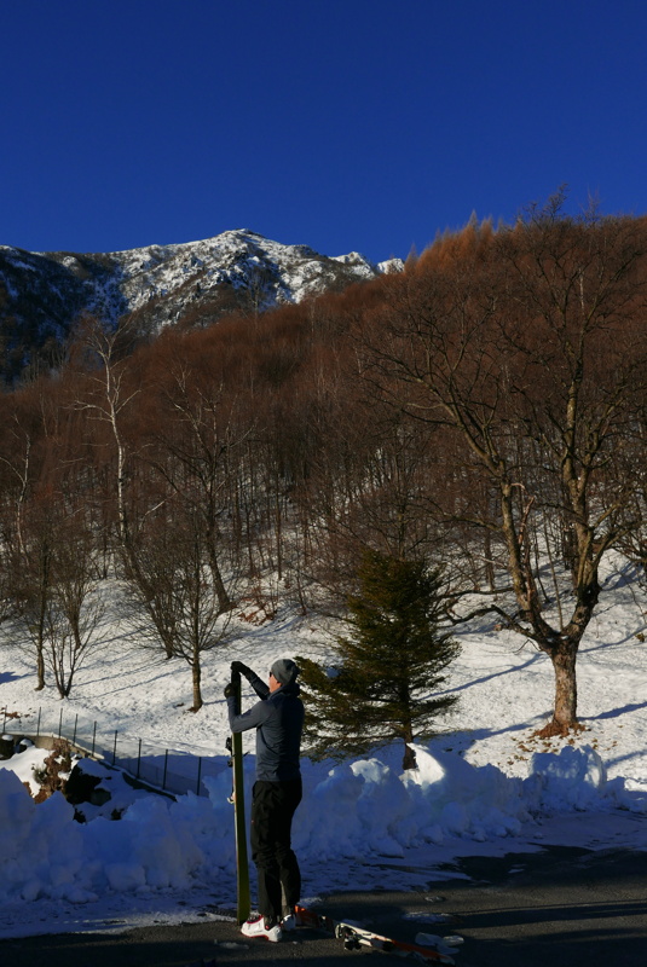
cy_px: 484
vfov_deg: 57.2
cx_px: 324
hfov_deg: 40.0
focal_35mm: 33
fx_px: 888
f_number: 5.6
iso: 200
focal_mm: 14.9
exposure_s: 1/1000
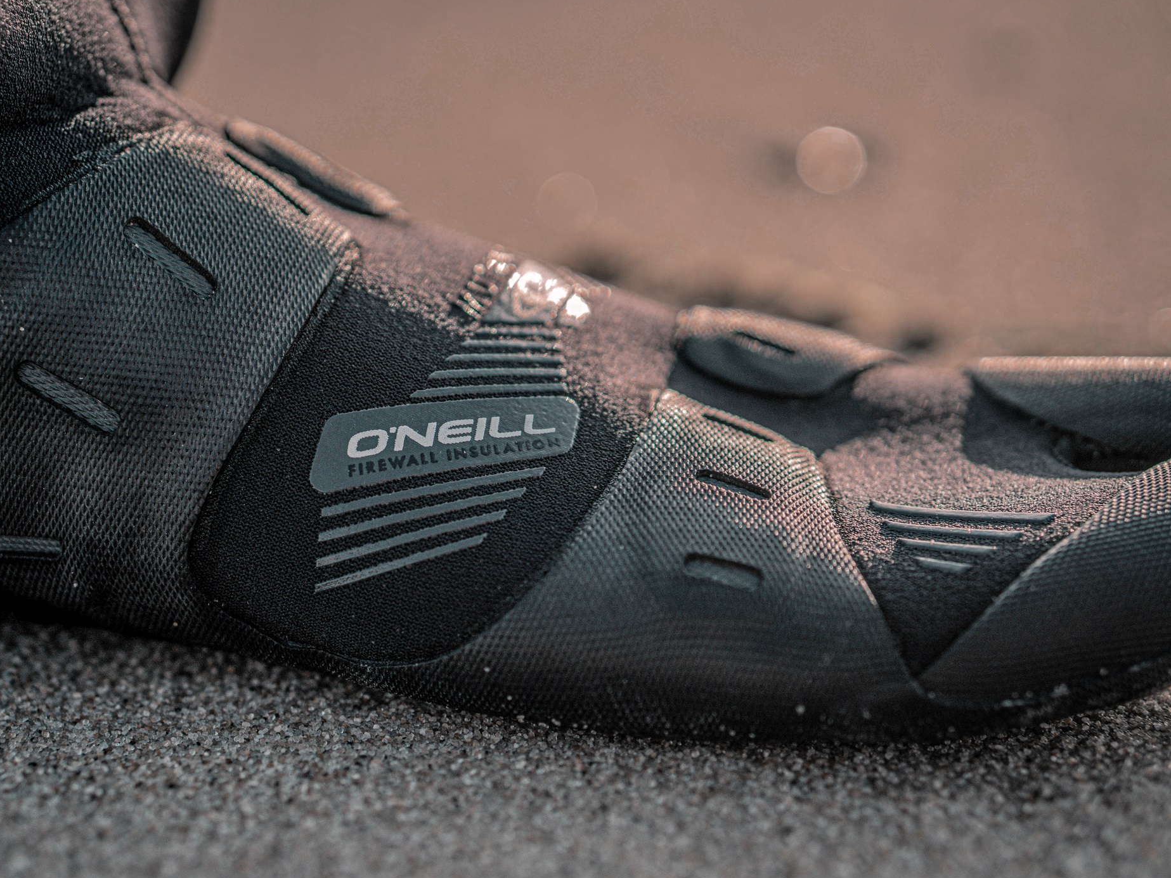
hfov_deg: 23.8
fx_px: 2774
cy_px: 436
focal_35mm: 82
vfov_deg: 18.0
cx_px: 519
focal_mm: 50
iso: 200
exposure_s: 1/2500
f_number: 2.2
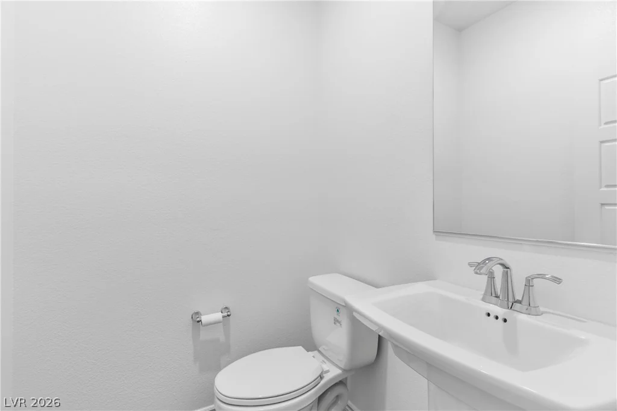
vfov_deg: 70.5
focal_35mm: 17
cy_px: 206
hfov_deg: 93.3
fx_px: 291
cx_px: 308
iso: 400
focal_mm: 17
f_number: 8
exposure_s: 1
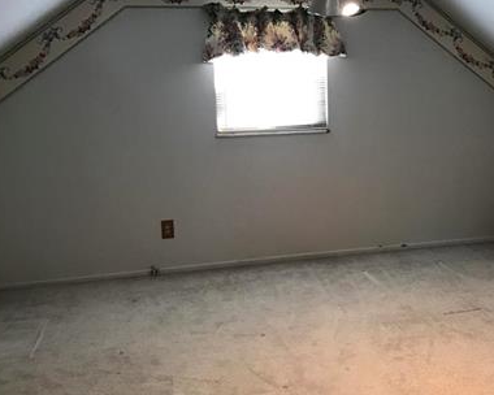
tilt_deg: -8.6
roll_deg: +0.0
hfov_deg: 39.4
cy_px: 177
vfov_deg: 32.7
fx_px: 673
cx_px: 359
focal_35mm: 46
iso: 64
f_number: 1.8
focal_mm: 3.99
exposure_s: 1/15
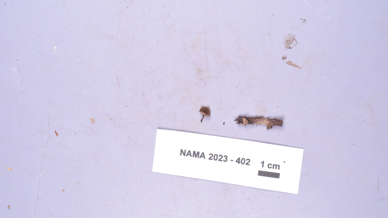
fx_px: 977
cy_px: 104
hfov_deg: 22.5
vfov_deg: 12.7
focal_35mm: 95
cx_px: 195
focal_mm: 60
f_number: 18
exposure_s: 1/1250
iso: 8000
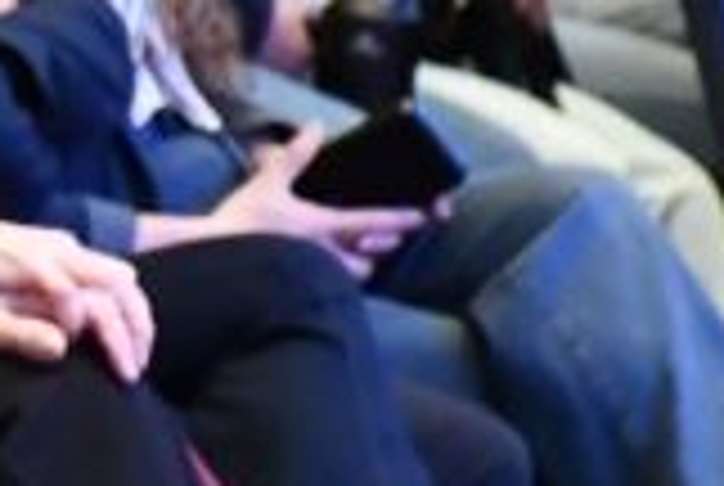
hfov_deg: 1.9
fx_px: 21458
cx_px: -881
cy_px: 22
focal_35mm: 1065
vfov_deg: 1.3
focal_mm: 112
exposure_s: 1/40
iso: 4000
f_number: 5.6
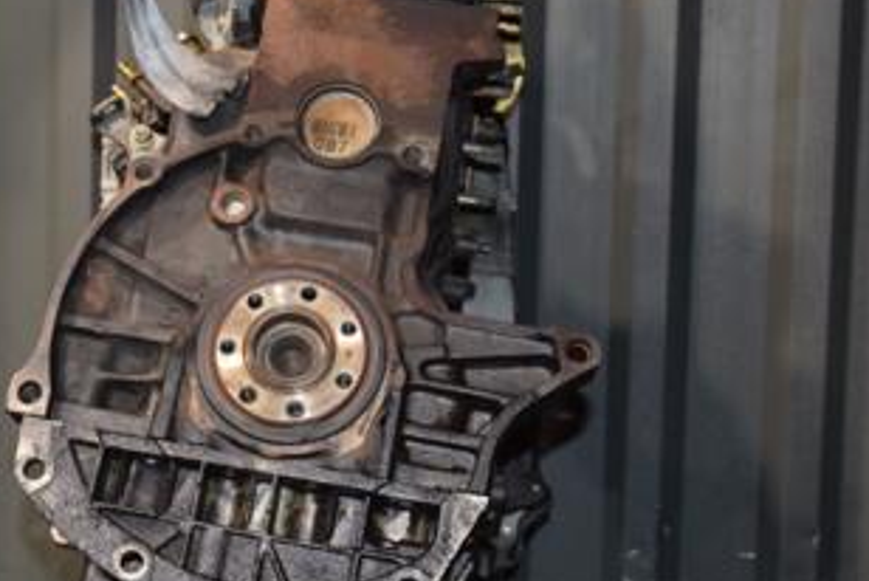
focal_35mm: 73
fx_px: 1763
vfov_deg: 18.7
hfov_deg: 27.2
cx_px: 192
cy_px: 257
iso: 800
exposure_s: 1/60
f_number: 5
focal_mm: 25
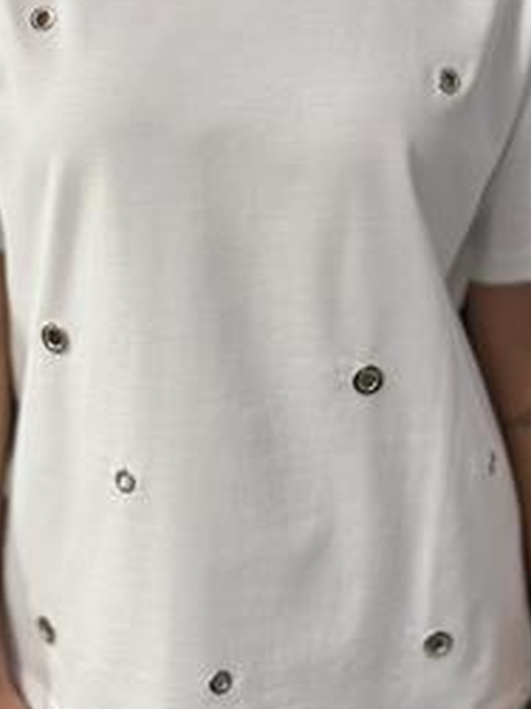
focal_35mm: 79
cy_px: 250
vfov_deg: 24.6
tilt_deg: -17.9
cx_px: 251
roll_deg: +1.7
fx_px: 1617
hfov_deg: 18.6
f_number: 1.78
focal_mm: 6.86
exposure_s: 1/129
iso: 80
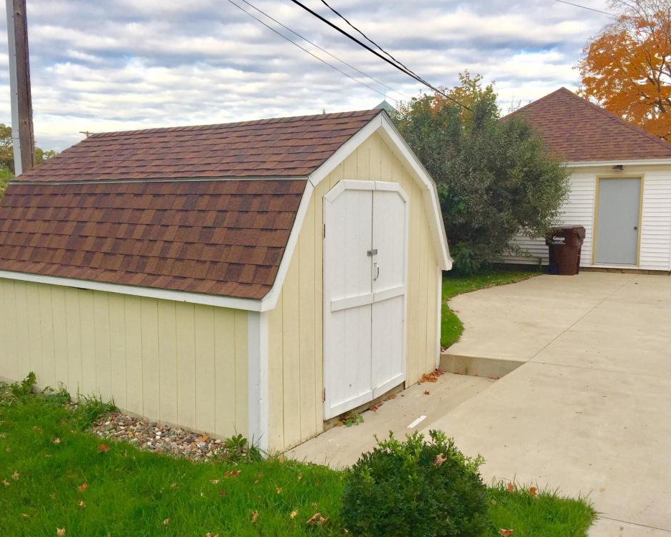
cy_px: 274
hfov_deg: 57.2
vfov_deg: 47.1
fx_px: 616
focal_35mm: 31
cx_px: 326
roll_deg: +0.0
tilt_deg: -7.1
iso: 32
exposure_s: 1/243
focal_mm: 4.15
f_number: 2.2
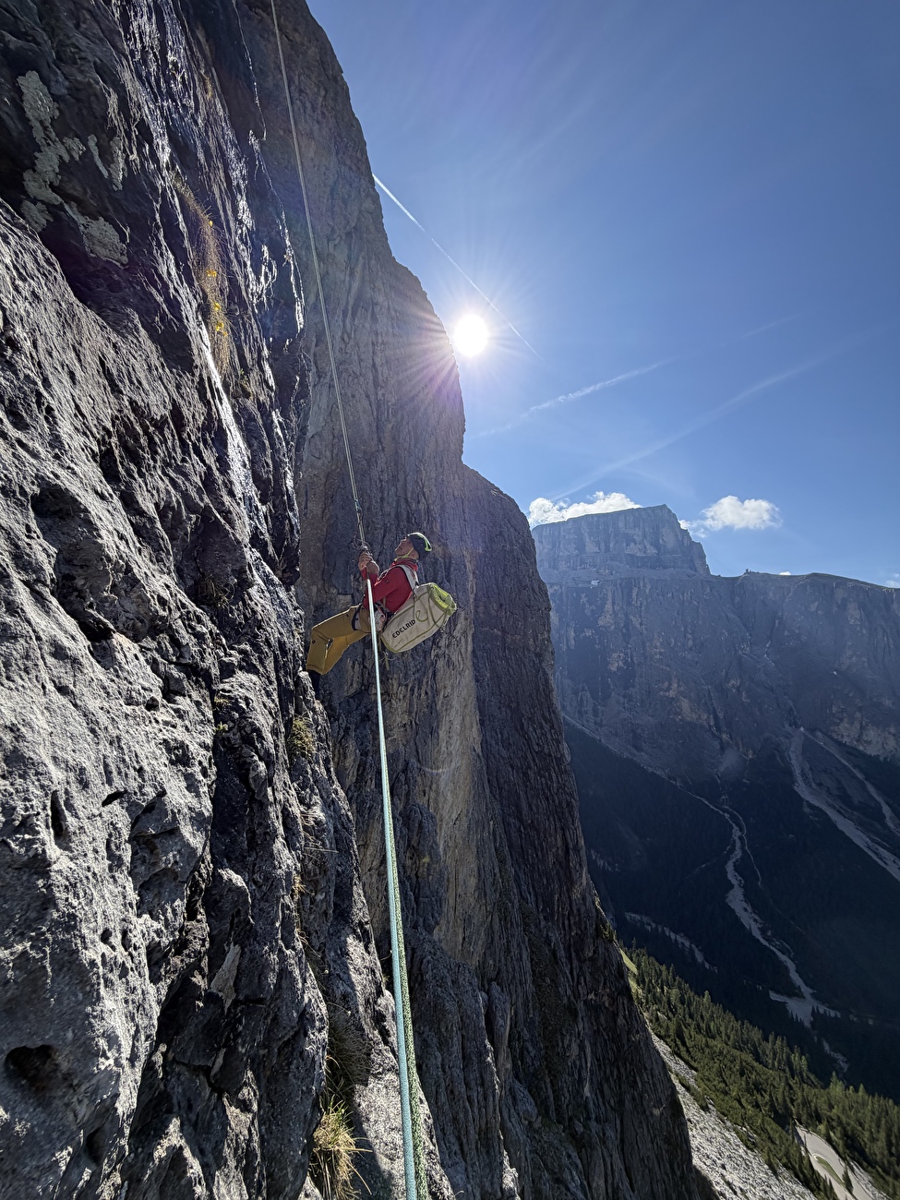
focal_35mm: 14
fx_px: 485
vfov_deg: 102.1
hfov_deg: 85.7
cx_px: 450
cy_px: 600
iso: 25
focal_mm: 2.22
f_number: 2.2
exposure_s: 1/942
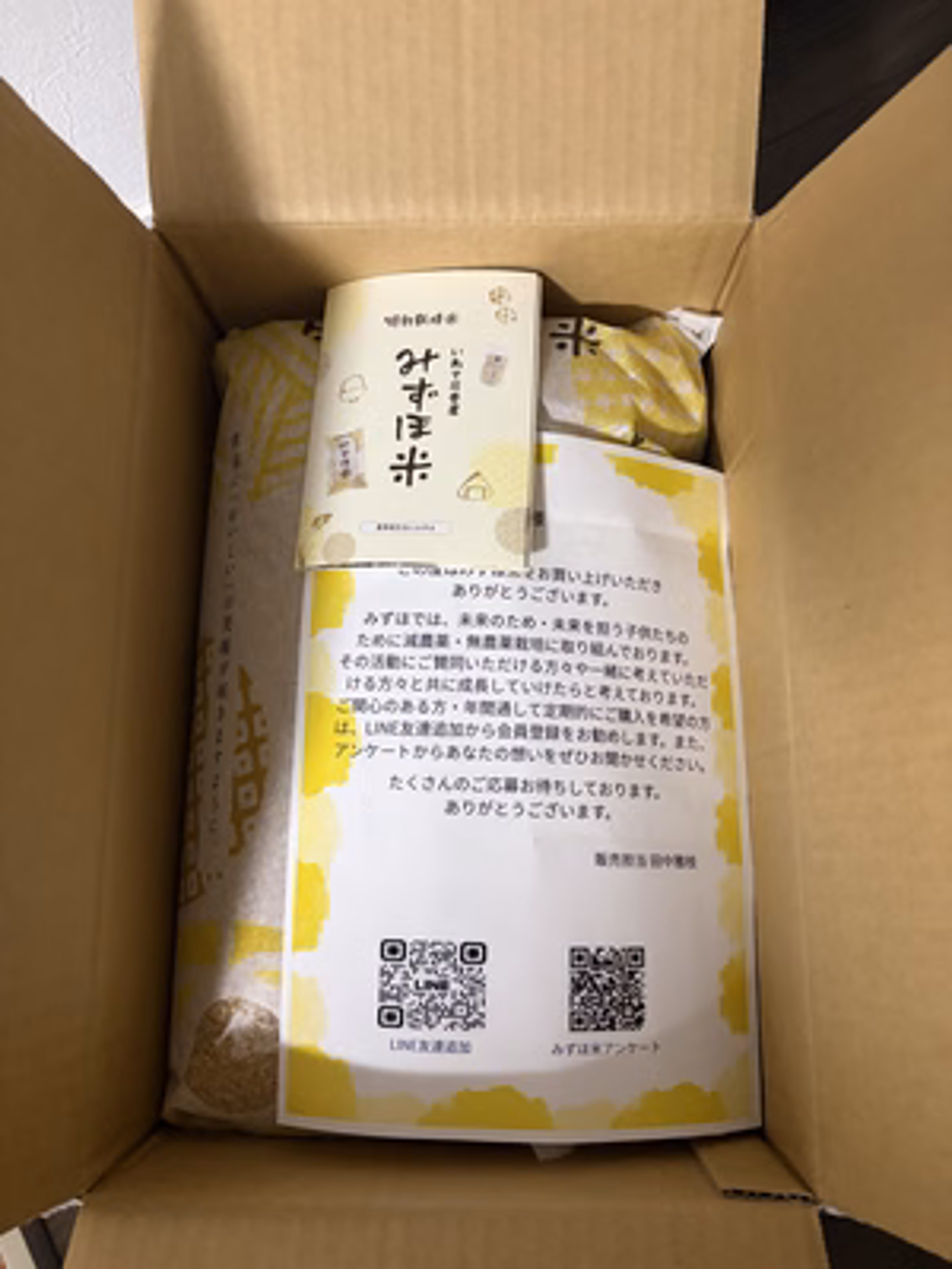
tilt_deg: -77.8
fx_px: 953
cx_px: 476
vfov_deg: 67.3
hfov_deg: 53.1
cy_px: 634
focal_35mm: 26
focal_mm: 5.96
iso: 400
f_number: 1.6
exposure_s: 1/40
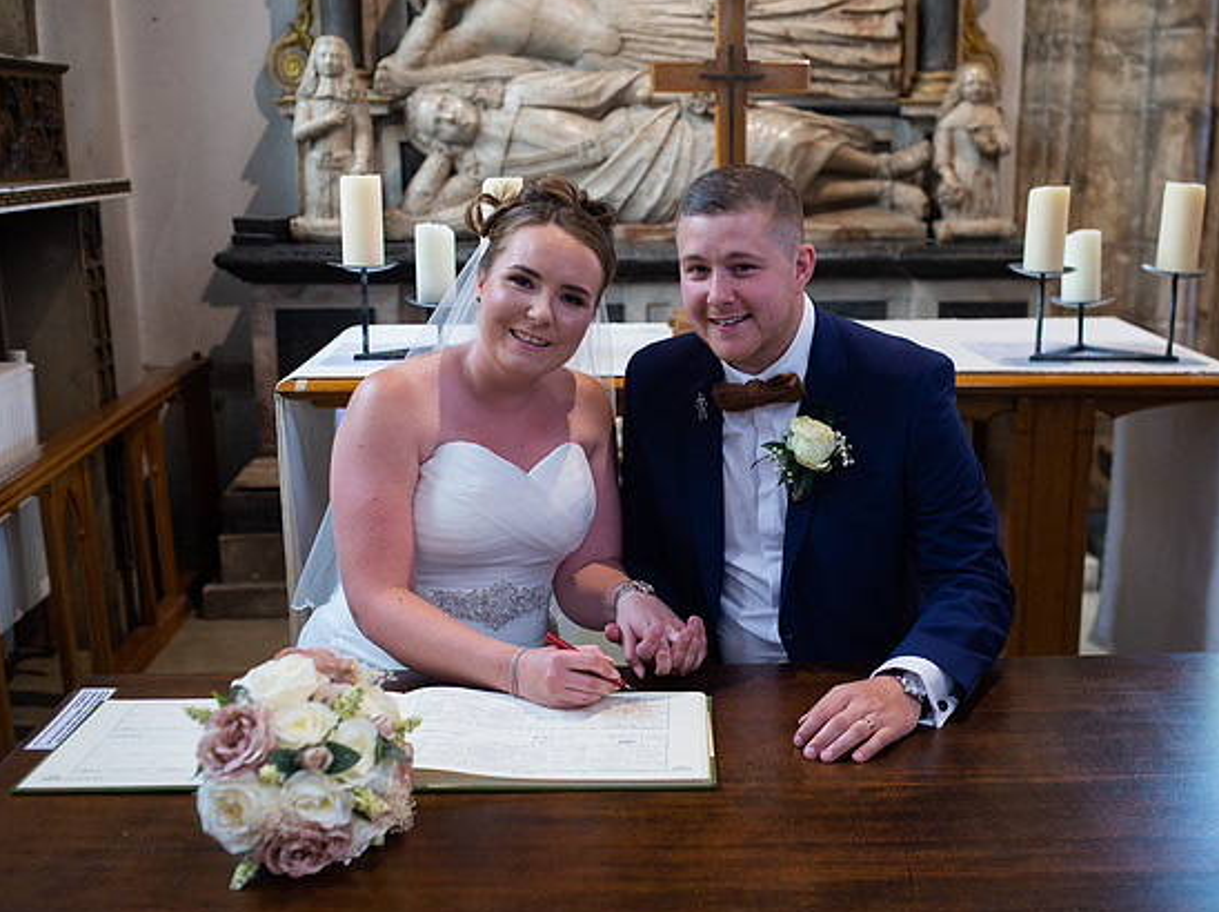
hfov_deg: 44.7
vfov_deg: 34.3
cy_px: 451
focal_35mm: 42
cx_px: 715
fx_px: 1478
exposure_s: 1/100
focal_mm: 35
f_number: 2.8
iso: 800
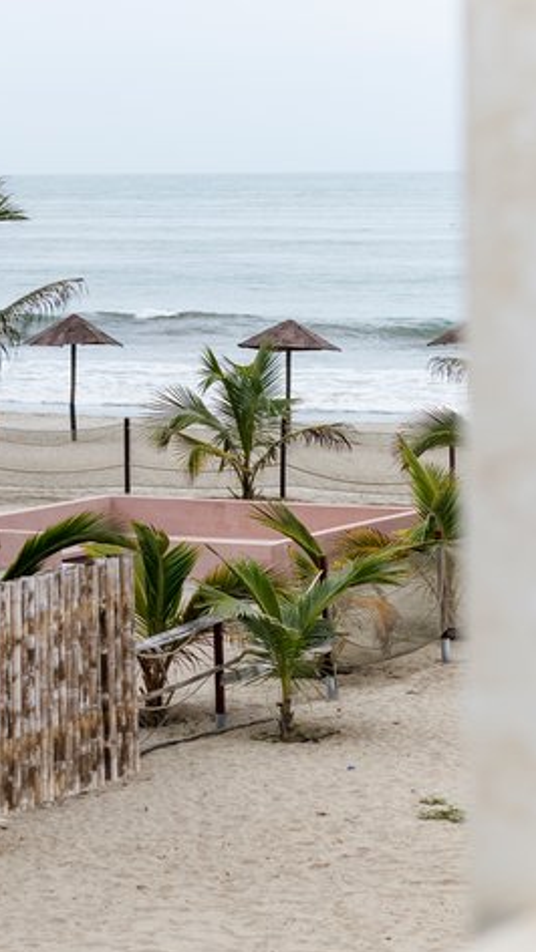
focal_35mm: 133
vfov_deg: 15.9
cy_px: 851
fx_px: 3361
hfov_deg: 9.1
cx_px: 153
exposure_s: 1/8000
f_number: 2
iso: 400
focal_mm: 50
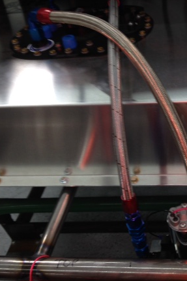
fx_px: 398
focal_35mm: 51
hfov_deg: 25.1
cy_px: 153
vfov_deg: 38.9
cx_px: 189
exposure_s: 1/51
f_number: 2.4
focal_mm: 4.12
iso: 50
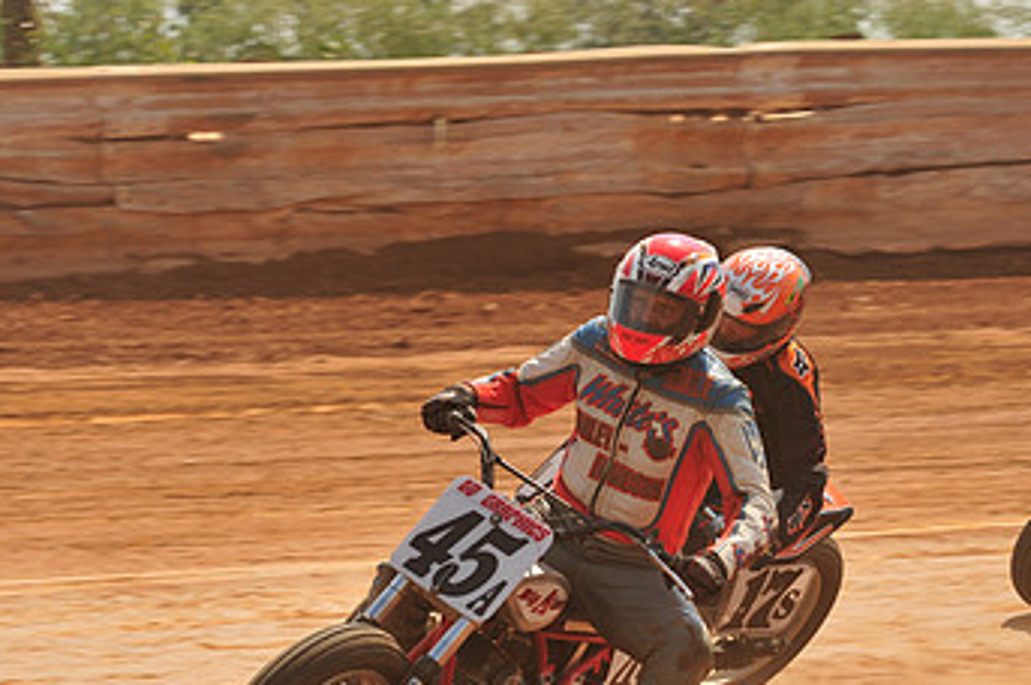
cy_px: 577
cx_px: 547
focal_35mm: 262
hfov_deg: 7.9
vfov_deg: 5.2
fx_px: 7496
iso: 200
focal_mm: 155
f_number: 10
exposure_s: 1/400
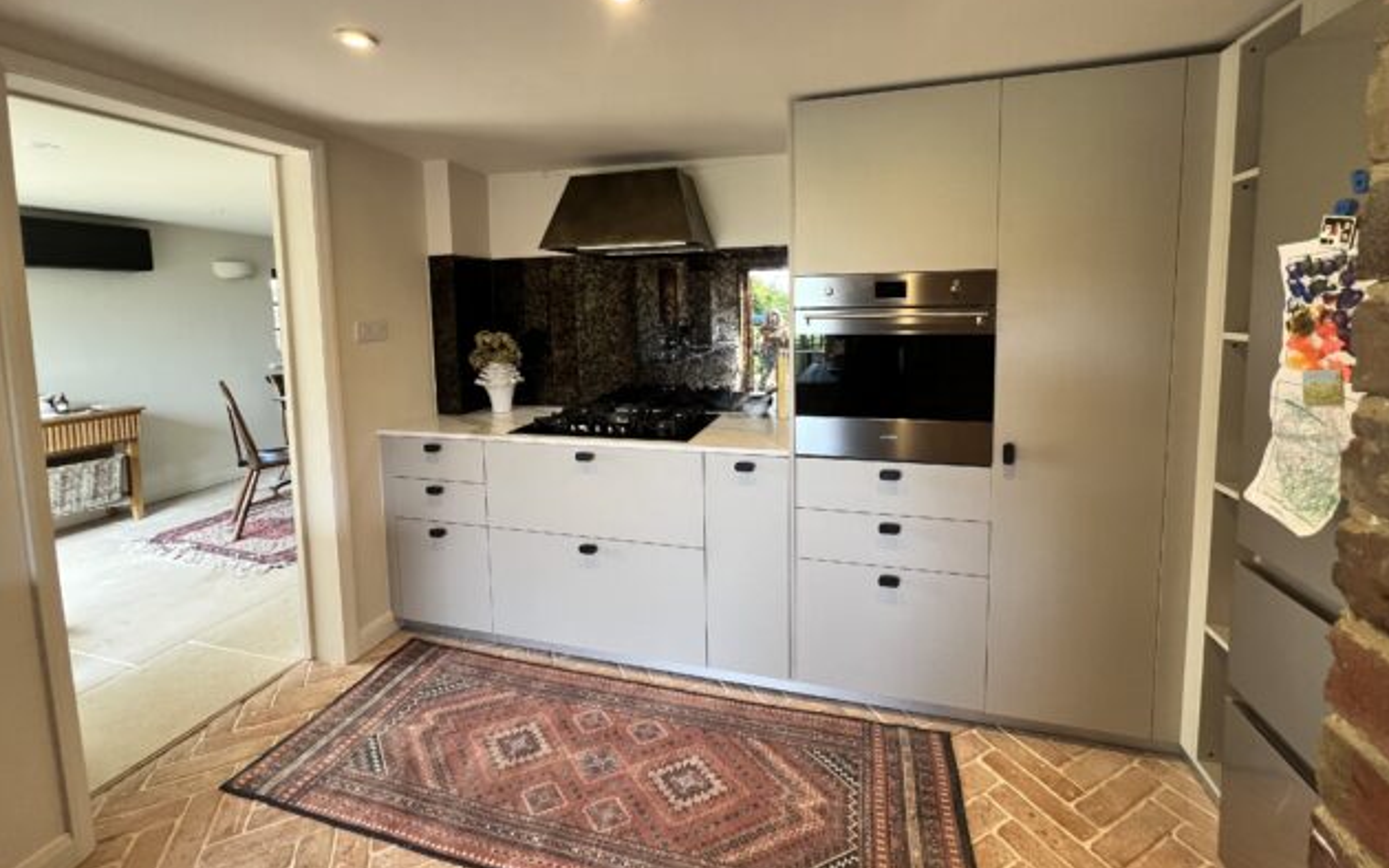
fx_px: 530
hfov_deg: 105.3
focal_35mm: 14
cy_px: 357
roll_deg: +1.1
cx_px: 703
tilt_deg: -5.2
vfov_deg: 78.0
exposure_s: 1/99
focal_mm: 1.57
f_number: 1.8
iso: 160
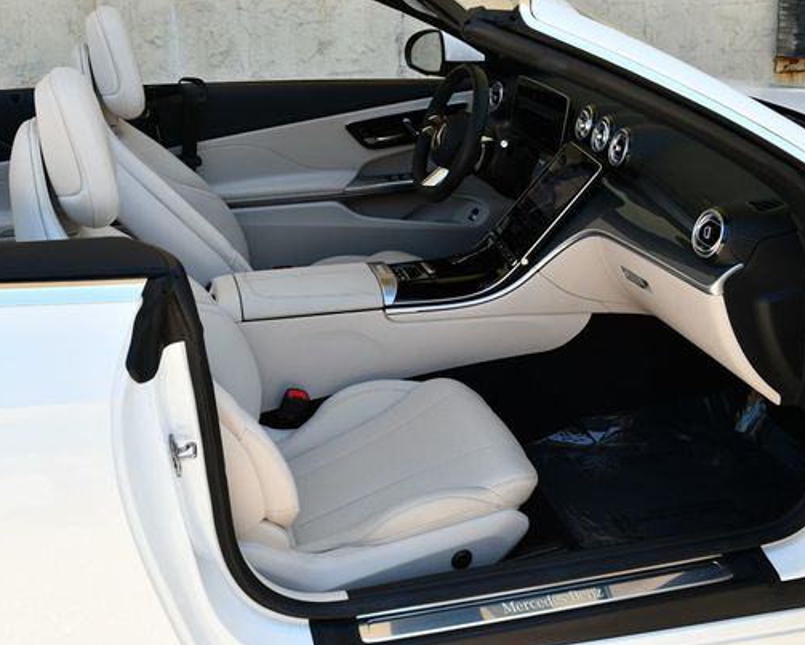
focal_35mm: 43
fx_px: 1025
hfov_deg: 42.8
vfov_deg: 34.9
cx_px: 349
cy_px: 314
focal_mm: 18
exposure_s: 1/250
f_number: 5.6
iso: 200
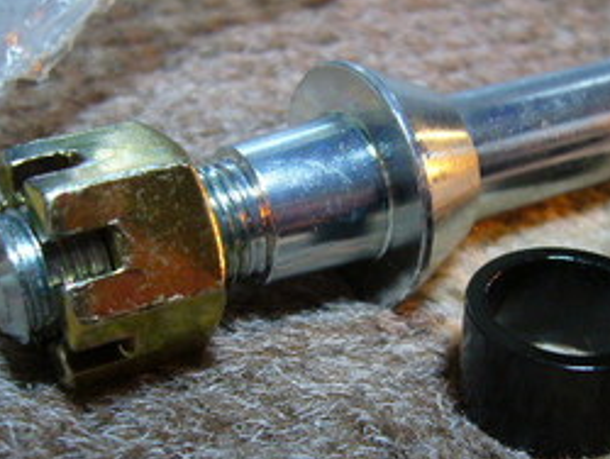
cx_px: 407
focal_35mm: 56
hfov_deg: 34.0
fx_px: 988
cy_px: 261
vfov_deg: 26.1
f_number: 2.8
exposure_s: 1/8
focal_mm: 5.8
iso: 200
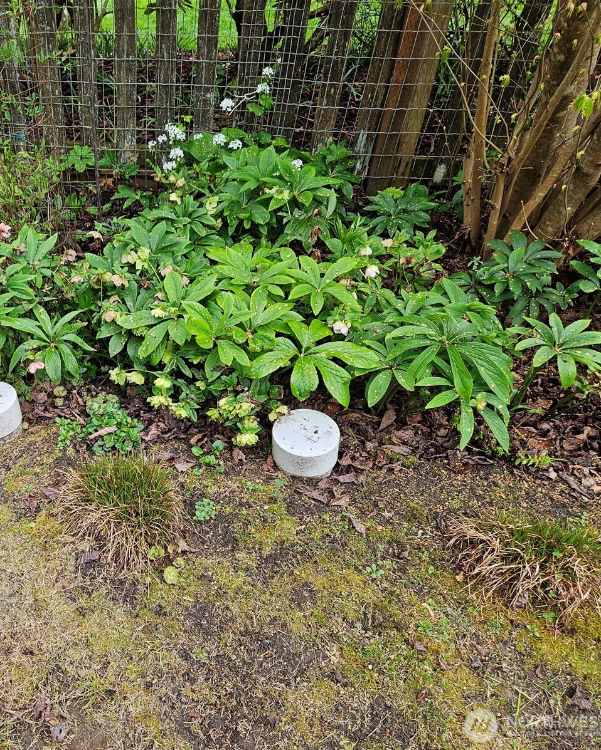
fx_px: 667
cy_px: 375
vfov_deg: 58.8
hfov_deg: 46.1
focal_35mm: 30
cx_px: 125
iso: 25
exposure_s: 1/180
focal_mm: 5.4
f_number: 1.8
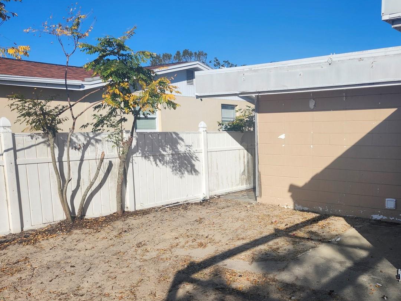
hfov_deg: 52.5
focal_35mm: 34
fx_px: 394
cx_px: 279
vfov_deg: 41.5
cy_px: 188
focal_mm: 5.54
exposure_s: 1/2128
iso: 25
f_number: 1.8
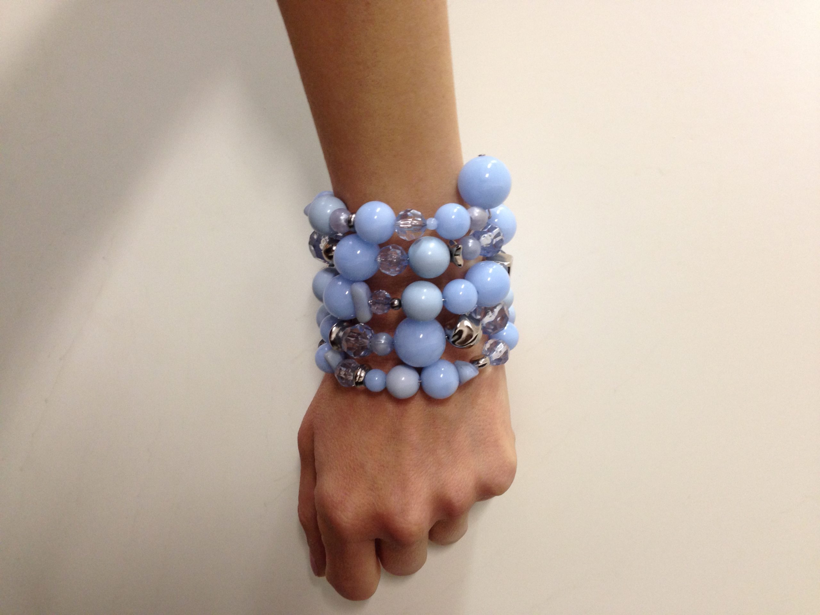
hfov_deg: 55.4
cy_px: 308
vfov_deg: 42.9
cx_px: 410
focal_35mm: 33
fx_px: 782
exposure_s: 1/20
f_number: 2.4
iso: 160
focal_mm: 4.12
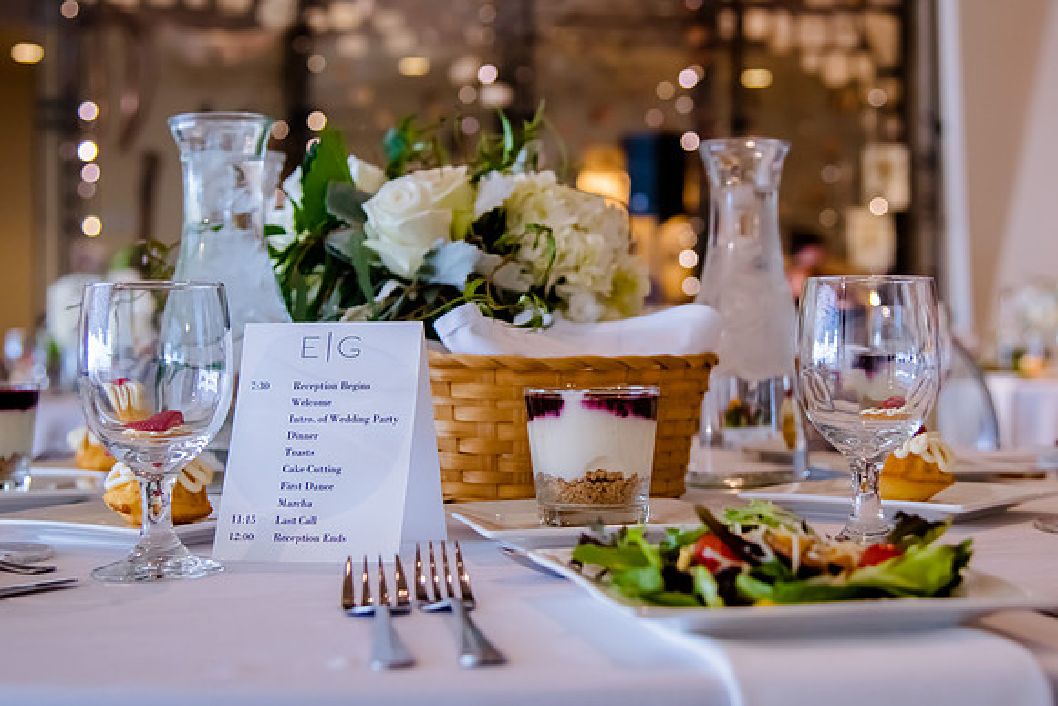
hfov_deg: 33.0
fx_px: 1788
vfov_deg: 22.3
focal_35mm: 61
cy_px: 278
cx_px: 551
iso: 1000
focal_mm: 46
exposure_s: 1/250
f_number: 4
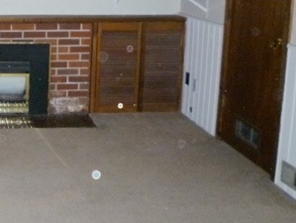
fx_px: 531
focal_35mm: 62
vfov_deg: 23.4
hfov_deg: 29.3
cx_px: 8
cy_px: 47
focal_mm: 5.2
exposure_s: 1/8
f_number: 3.3
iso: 400
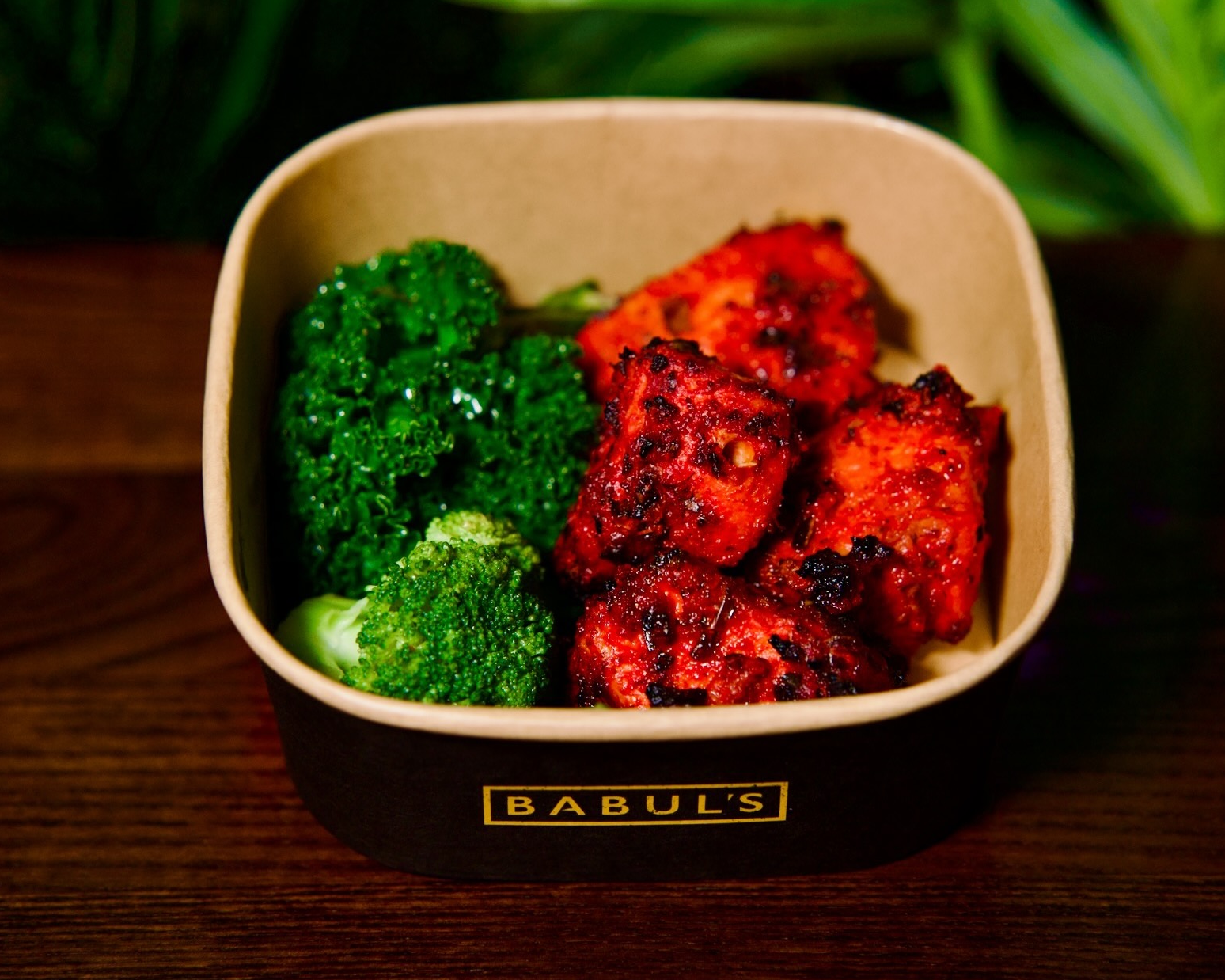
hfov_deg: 19.2
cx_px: 648
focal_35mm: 100
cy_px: 493
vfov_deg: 15.4
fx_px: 3625
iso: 2000
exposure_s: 1/250
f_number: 4.5
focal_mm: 88
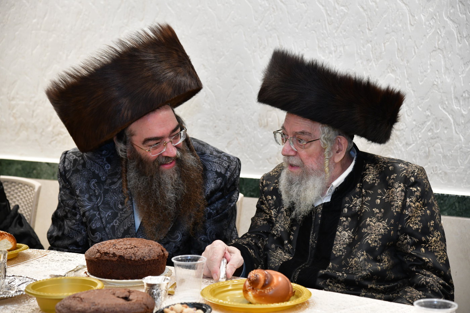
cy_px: 156
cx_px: 235
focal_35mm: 95
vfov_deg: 14.4
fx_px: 1240
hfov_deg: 21.5
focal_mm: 95
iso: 2000
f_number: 5.6
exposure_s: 1/100
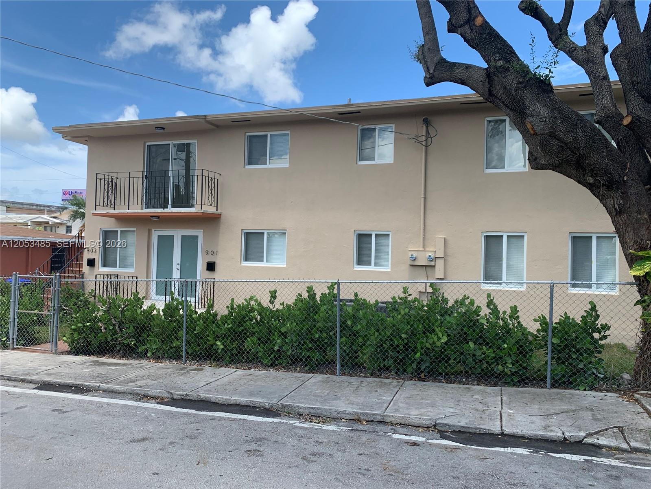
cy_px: 244
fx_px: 489
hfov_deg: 67.3
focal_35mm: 26
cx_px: 326
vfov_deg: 53.1
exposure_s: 1/1235
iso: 25
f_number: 1.8
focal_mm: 4.25
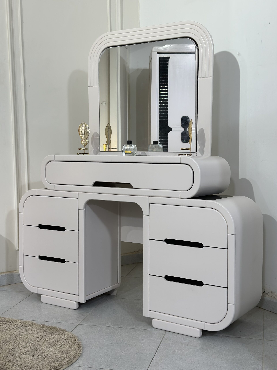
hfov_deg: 30.3
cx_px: 138
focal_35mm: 48
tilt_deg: -5.6
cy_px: 185
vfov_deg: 39.7
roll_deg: +0.5
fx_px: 512
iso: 80
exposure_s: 1/241
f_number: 1.78
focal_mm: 6.86
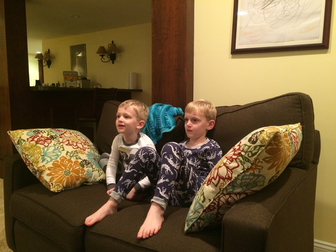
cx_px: 168
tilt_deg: -7.5
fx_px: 281
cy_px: 126
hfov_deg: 61.7
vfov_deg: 48.2
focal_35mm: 29
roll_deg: +0.4
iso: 250
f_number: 2.2
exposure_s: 1/24
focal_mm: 4.15
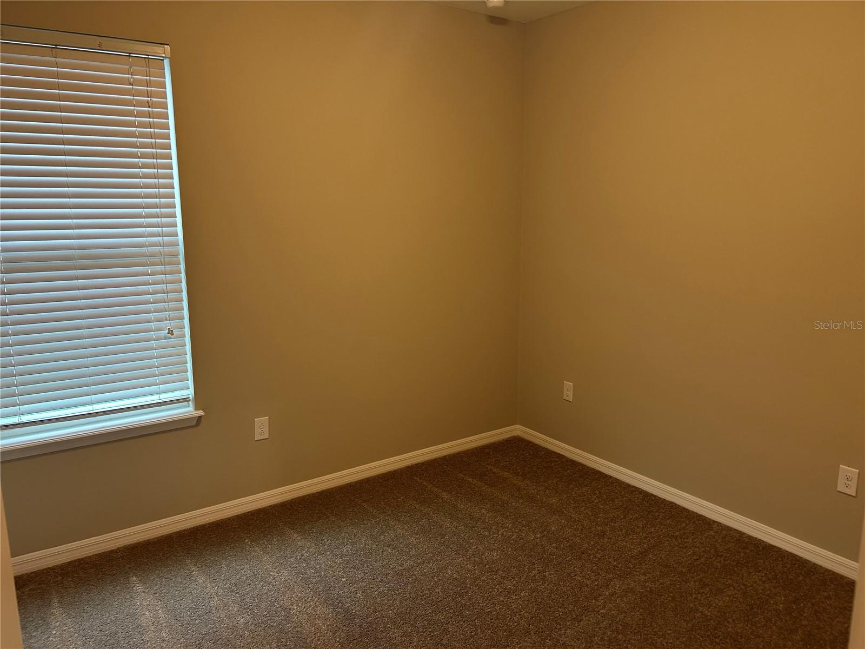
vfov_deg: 53.1
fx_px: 650
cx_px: 432
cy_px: 324
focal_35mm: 26
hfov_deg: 67.3
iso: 160
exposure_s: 1/60
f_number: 1.5
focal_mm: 5.7
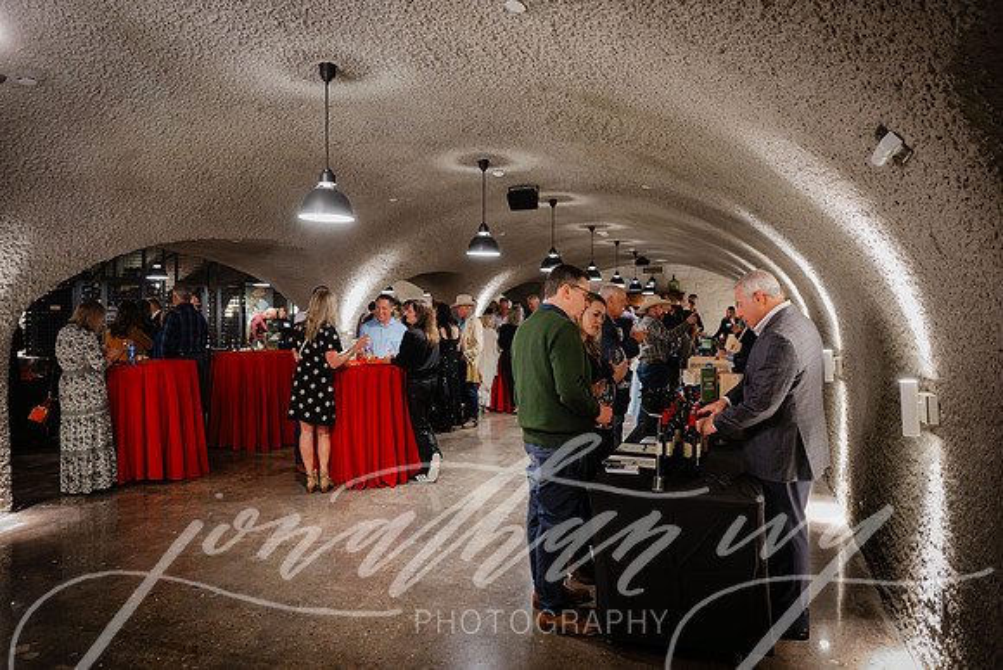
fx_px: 669
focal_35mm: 24
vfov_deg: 53.2
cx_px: 502
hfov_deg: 73.7
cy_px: 335
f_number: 3.5
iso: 5600
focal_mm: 24
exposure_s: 1/60
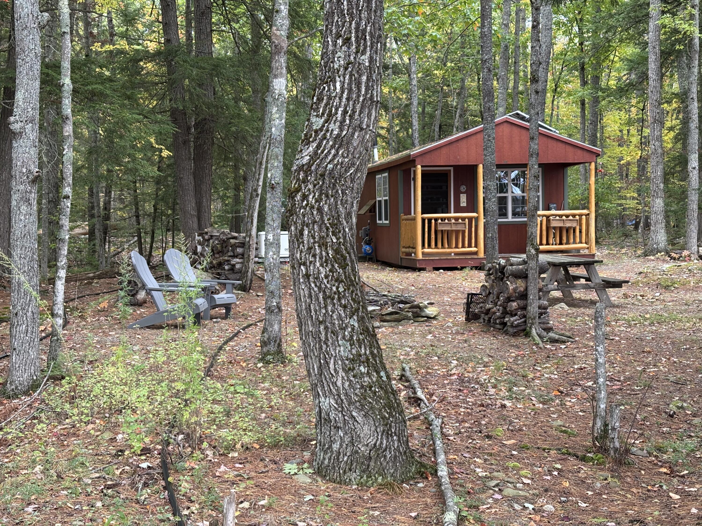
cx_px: 351
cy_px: 263
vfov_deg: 28.0
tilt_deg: -2.2
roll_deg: +1.3
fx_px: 1055
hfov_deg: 36.8
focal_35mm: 52
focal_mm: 5.96
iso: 50
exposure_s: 1/121
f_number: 1.6
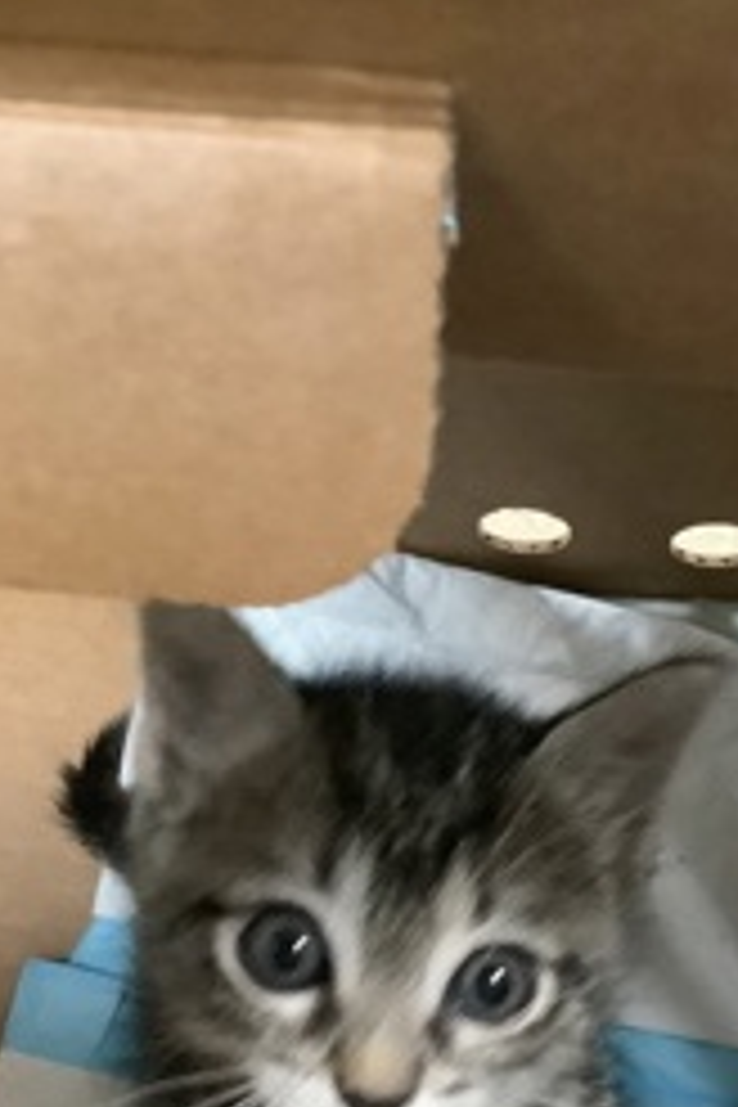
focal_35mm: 55
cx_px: 439
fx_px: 1691
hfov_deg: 24.6
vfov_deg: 35.1
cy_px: 886
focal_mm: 3.3
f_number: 2.4
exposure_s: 1/30
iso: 800
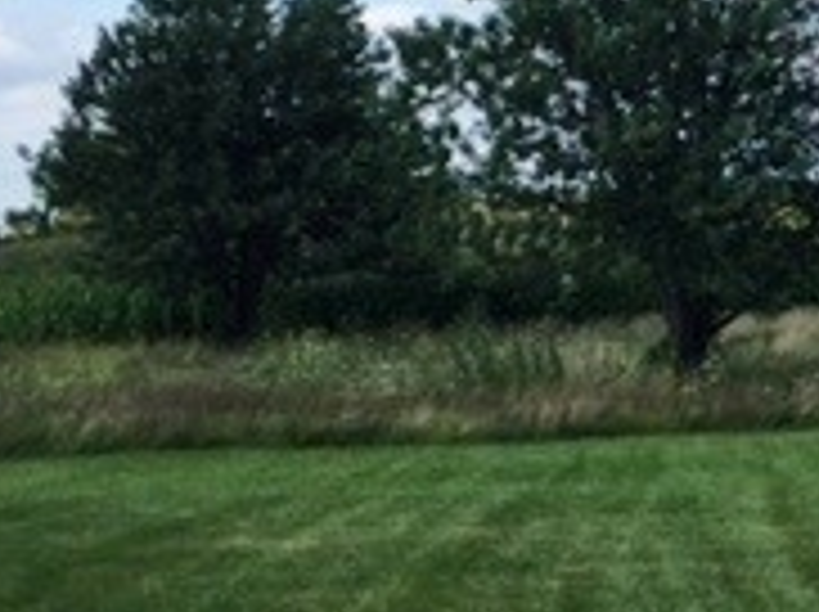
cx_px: 1152
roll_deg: +0.9
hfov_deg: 17.7
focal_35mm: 102
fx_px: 2410
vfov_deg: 14.4
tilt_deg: +2.9
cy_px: 140
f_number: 2.2
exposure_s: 1/1582
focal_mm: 4.15
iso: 32
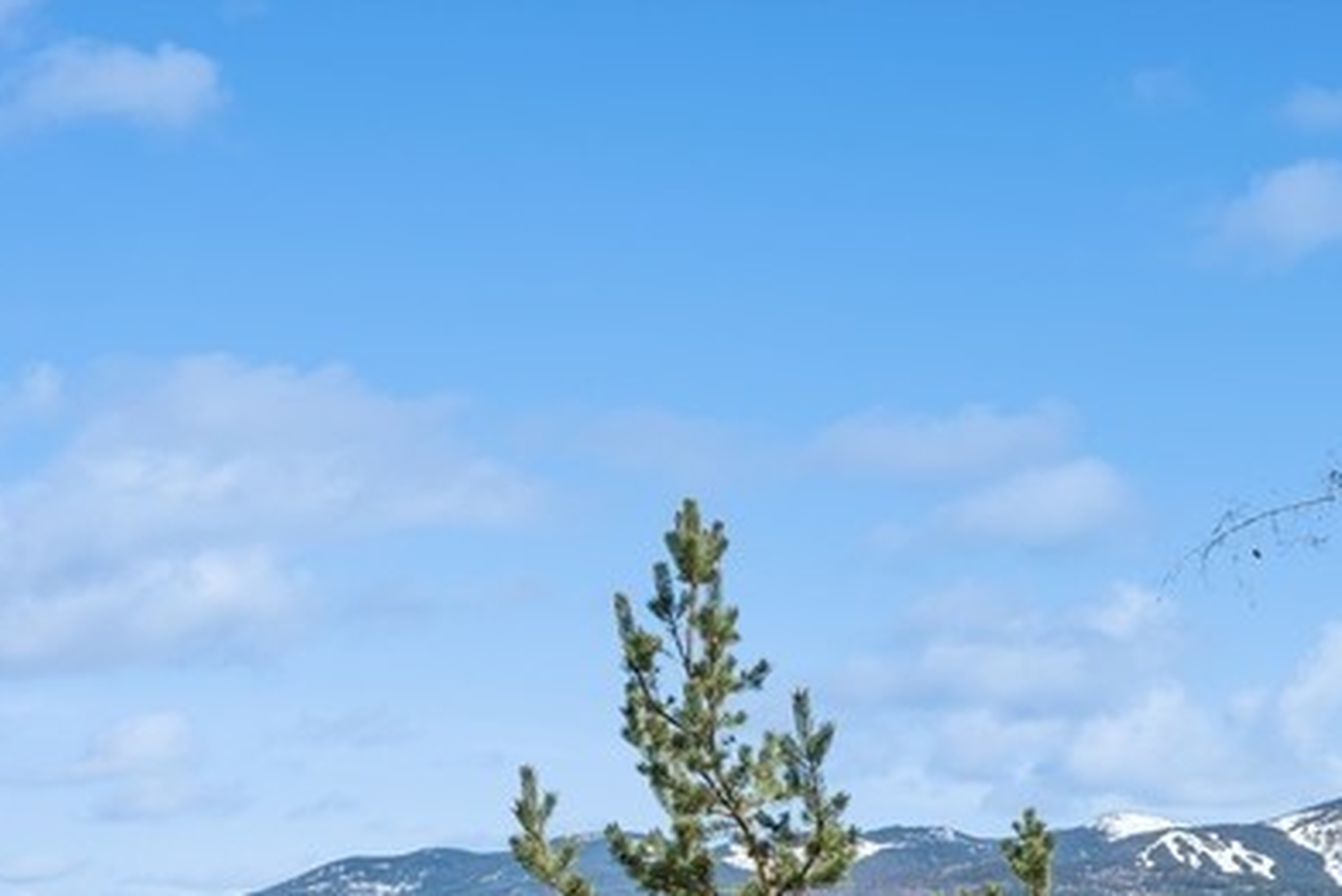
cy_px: 1023
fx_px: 2573
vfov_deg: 18.9
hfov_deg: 26.9
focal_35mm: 69
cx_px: 1466
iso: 100
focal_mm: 20
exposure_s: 1/800
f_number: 6.3
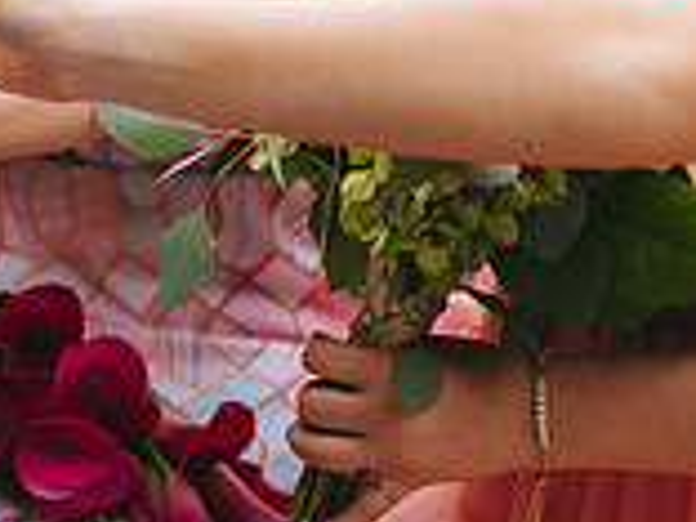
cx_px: -589
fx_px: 2513
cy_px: 176
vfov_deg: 11.8
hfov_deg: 13.9
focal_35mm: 125
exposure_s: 1/1600
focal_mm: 35
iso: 100
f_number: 2
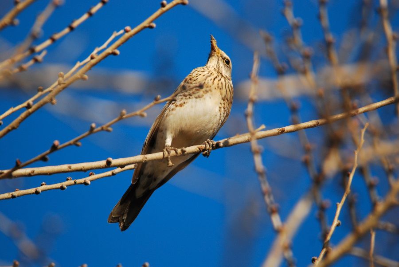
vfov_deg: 1.8
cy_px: 134
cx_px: 200
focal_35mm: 750
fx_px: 8320
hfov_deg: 2.7
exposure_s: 1/1000
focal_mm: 500
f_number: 6.3
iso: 400
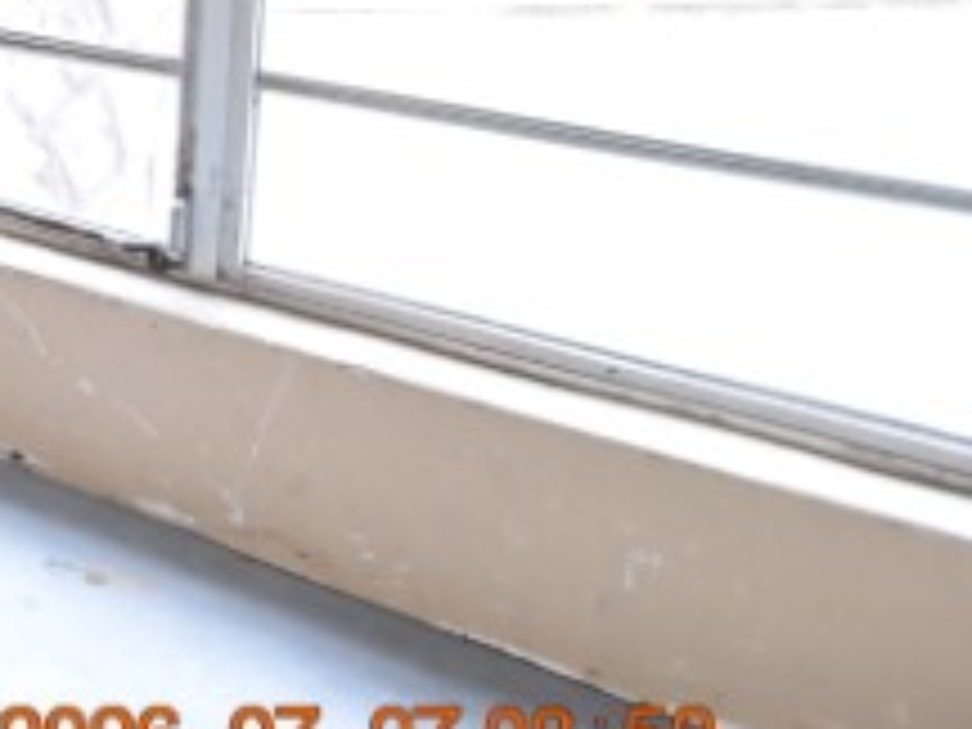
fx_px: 1348
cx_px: -598
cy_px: -176
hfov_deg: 25.4
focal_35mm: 48
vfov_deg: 26.4
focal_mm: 10
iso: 800
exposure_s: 1/30
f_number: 3.5
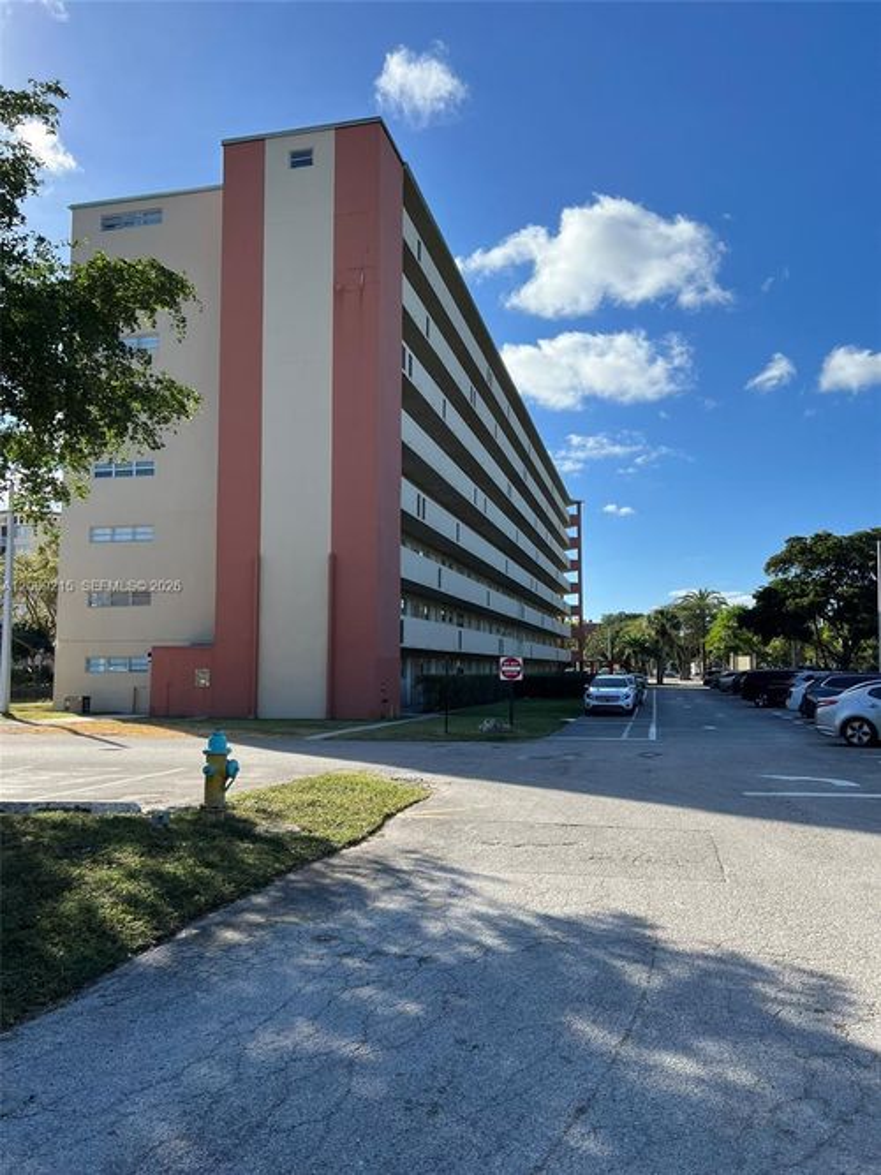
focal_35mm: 26
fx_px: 883
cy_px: 588
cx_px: 440
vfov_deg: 67.3
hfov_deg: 53.0
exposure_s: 1/3460
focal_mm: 5.7
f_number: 1.5
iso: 50
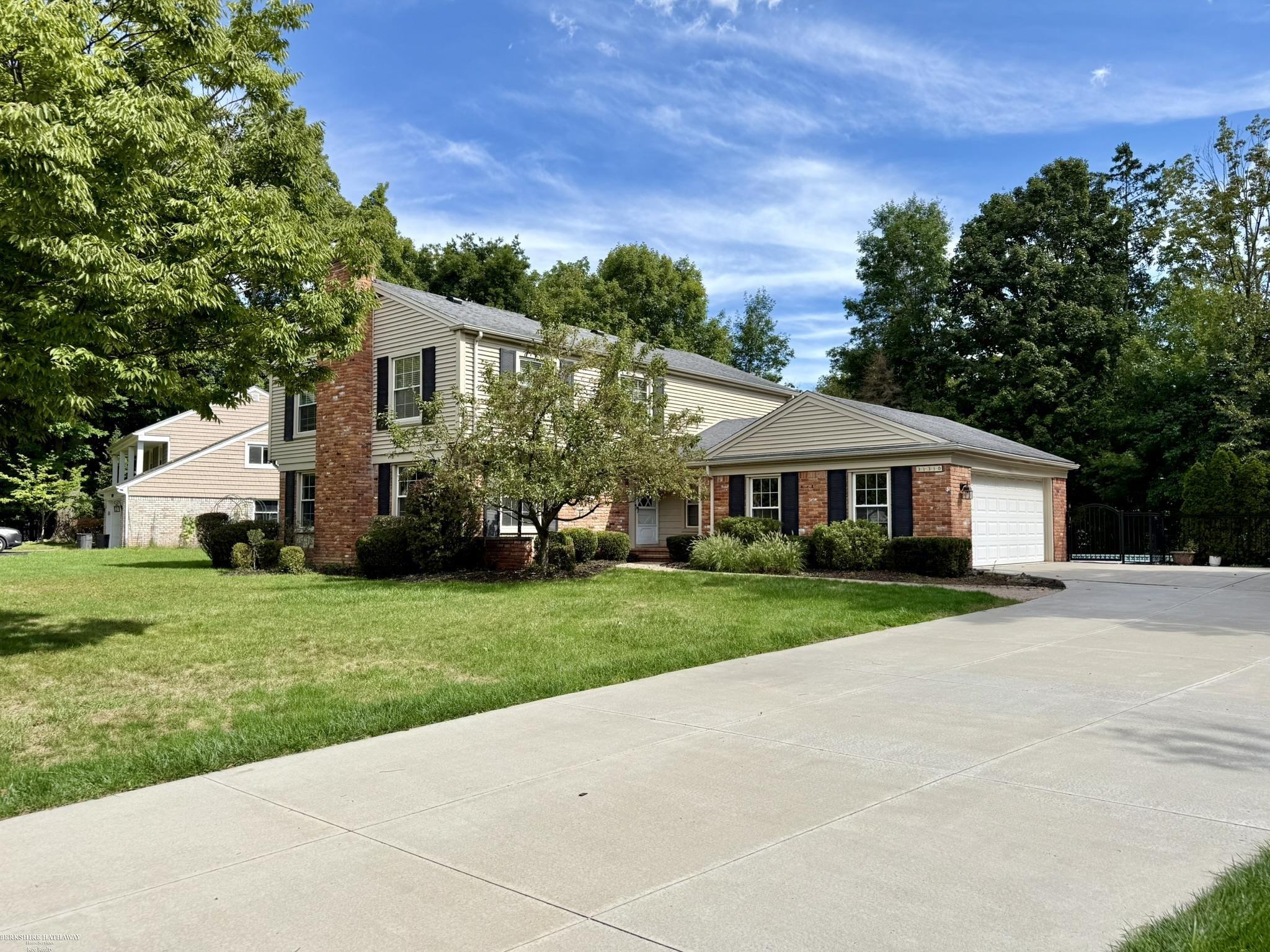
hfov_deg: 71.6
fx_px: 881
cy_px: 476
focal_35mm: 24
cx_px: 635
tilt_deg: +3.7
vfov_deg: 56.8
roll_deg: +1.5
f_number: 1.78
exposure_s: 1/3425
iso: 80
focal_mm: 6.76
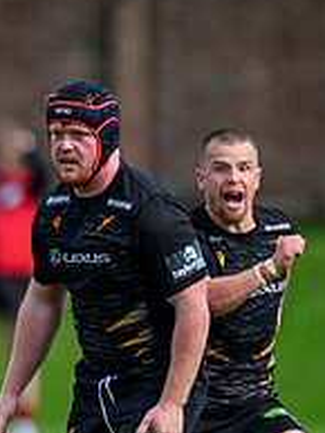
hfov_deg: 0.9
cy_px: 365
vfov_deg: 1.2
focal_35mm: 1615
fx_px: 20195
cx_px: -287
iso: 500
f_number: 4
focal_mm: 560
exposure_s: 1/2500
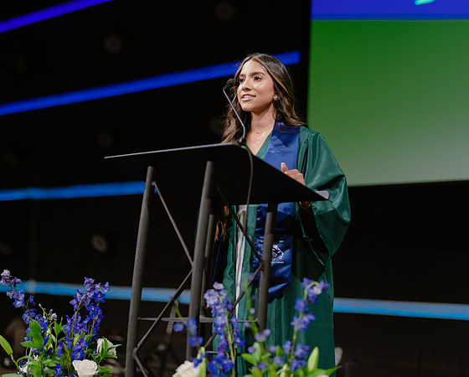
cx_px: 283
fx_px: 1039
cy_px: 137
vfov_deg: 20.5
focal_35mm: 75
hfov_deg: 25.4
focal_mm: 50
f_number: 1.2
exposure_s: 1/320
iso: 1000
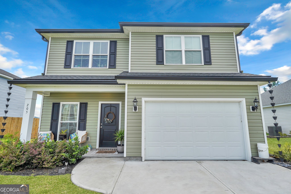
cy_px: 97
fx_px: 145
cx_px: 146
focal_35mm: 18
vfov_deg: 67.4
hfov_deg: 90.0
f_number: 10
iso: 200
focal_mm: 18
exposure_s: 1/160
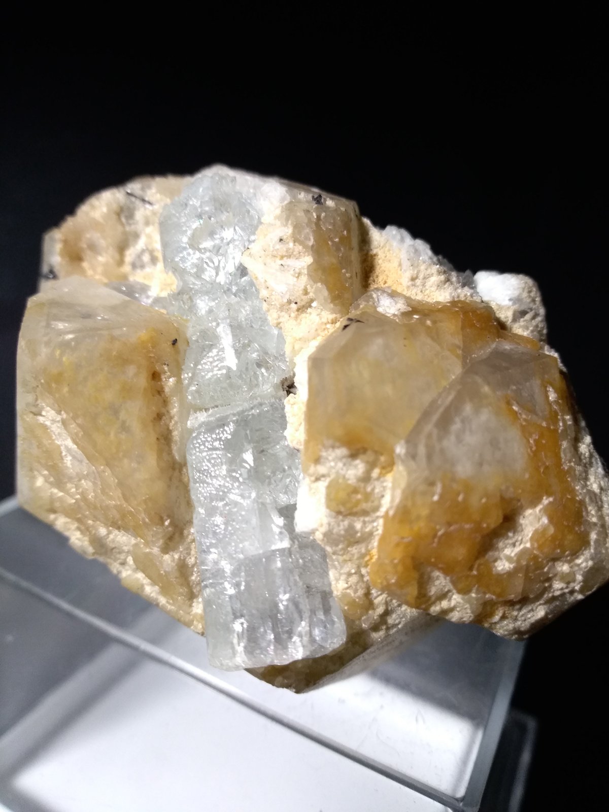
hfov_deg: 53.1
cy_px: 406
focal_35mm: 26
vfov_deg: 67.3
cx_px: 304
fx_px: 610
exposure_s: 1/33.3
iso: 304
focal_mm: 3.54
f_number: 2
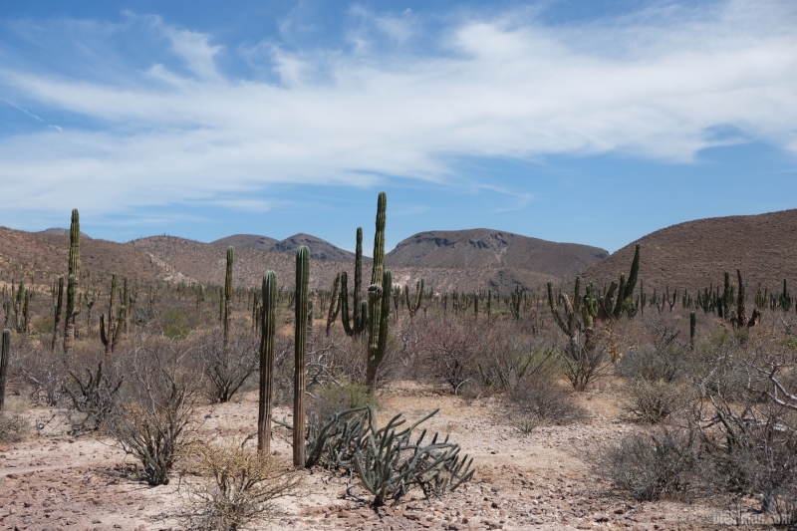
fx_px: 841
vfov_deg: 35.0
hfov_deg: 50.7
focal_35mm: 38
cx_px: 398
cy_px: 266
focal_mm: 25.4
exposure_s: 1/3800
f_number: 3.2
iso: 200
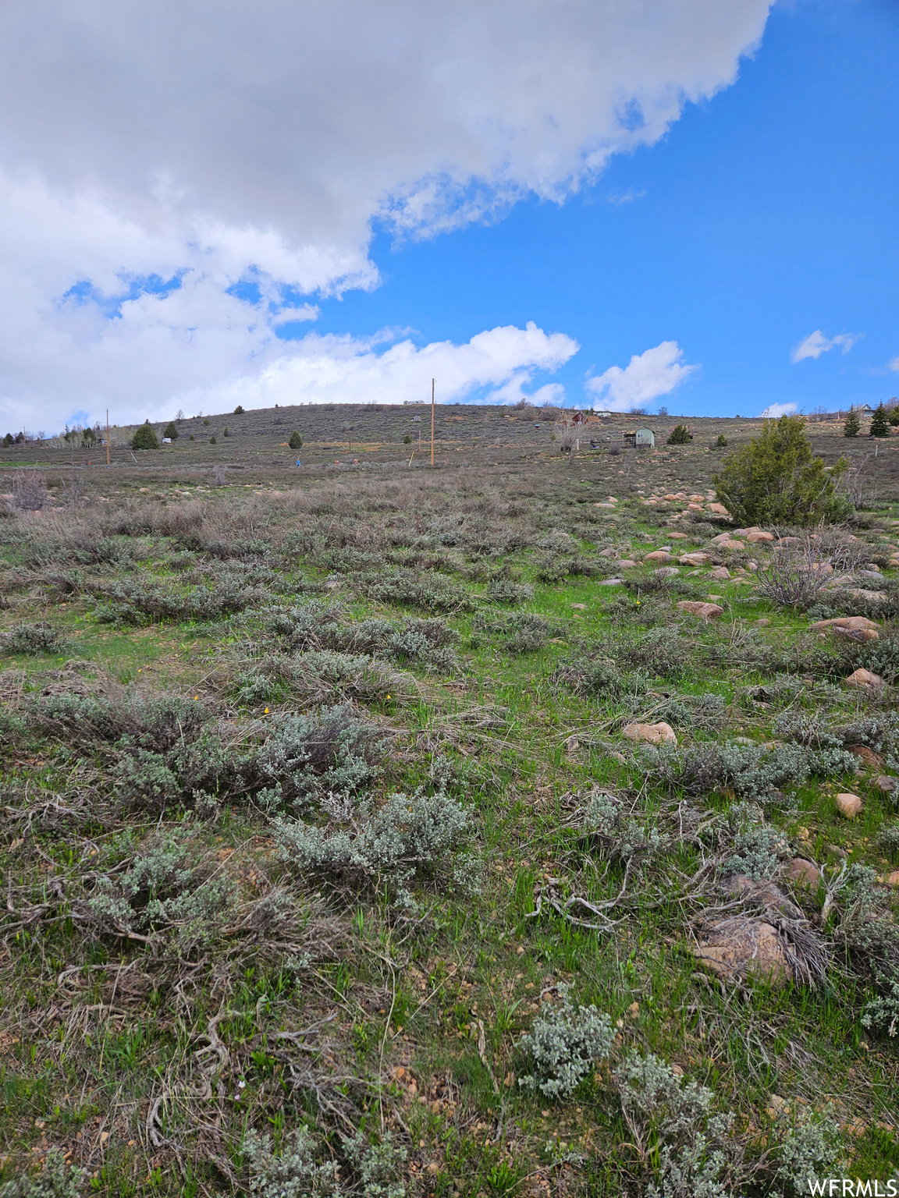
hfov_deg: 58.9
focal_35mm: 23
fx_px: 796
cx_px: 450
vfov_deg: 73.9
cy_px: 599
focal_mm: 5.4
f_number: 1.8
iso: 25
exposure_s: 1/2216
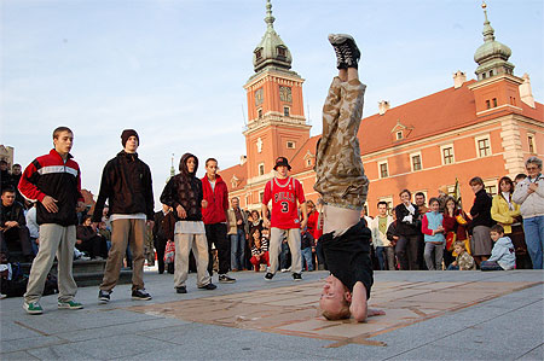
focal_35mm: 30
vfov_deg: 43.5
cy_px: 180
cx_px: 272
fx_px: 453
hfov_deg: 62.0
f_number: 11
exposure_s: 1/500
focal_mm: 20
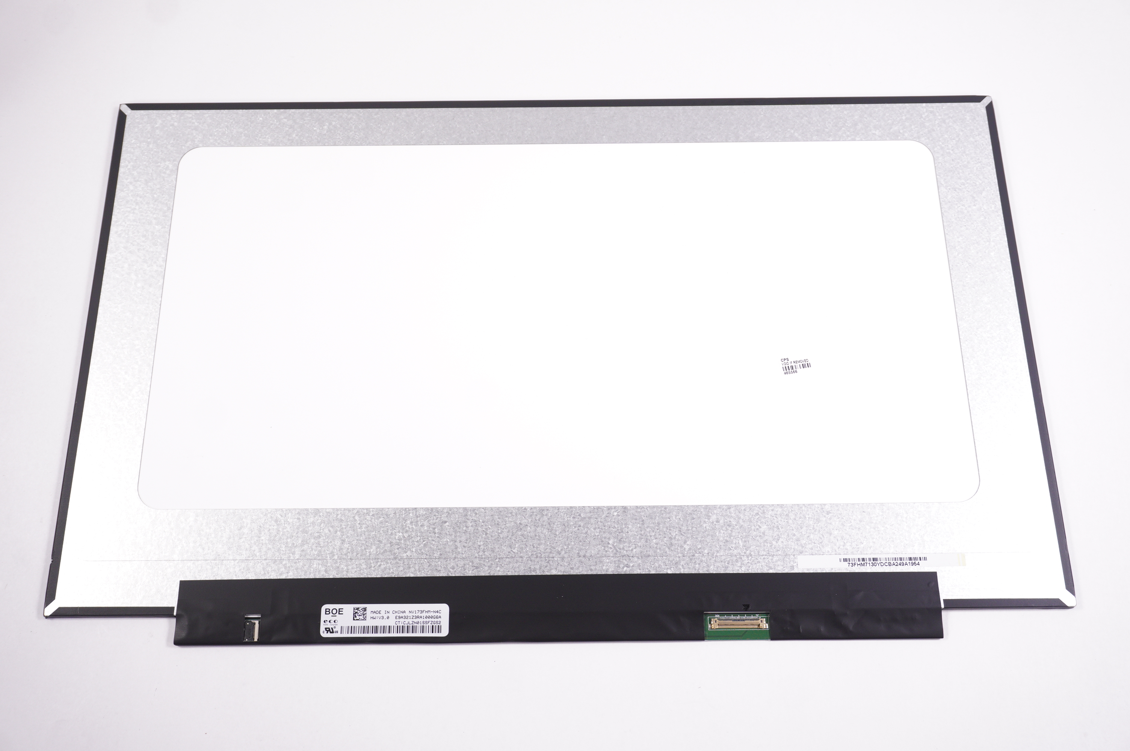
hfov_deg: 55.1
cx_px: 565
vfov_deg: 38.3
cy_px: 376
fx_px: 1082
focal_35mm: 34
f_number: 5.6
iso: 640
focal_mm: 23
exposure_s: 1/250
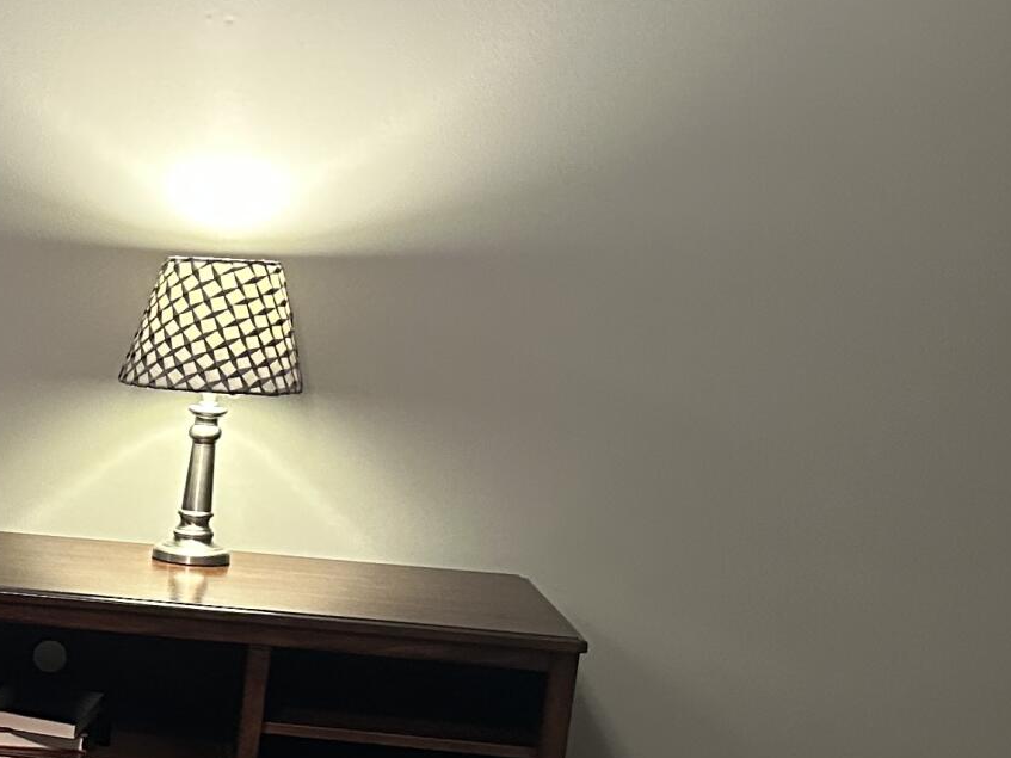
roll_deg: -3.1
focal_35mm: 85
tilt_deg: -11.5
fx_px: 2482
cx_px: -421
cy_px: 647
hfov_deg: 20.4
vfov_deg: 17.2
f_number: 1.78
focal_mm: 6.86
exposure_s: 1/60
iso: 500
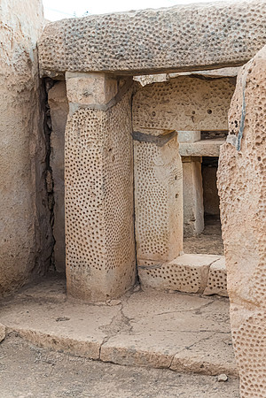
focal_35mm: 63
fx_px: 698
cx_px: 133
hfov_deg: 21.6
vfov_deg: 31.9
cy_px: 199
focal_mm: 42
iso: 1000
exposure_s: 1/80
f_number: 5
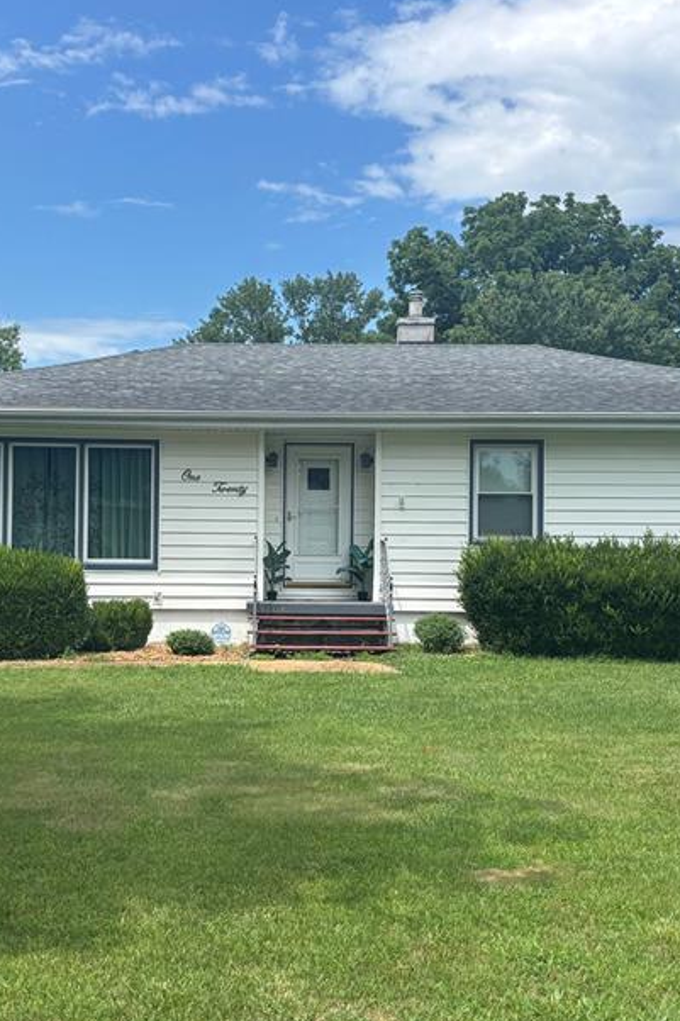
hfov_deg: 29.2
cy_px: 529
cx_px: 287
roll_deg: +0.0
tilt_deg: -1.2
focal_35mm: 46
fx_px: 1304
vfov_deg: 42.7
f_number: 1.6
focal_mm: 5.96
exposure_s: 1/3106
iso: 50
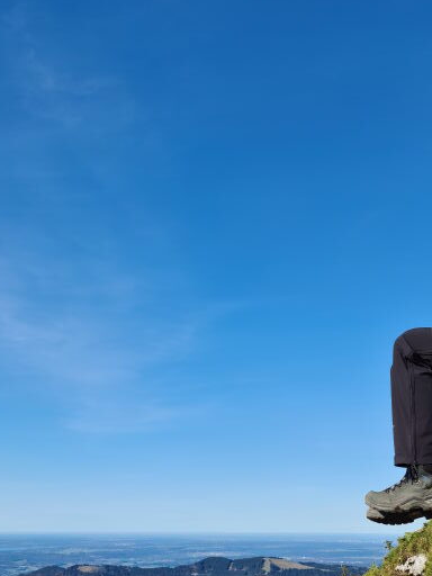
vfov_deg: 35.6
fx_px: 832
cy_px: 534
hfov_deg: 29.0
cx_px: 261
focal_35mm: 50
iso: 50
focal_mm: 7
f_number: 1.8
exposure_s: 1/1104
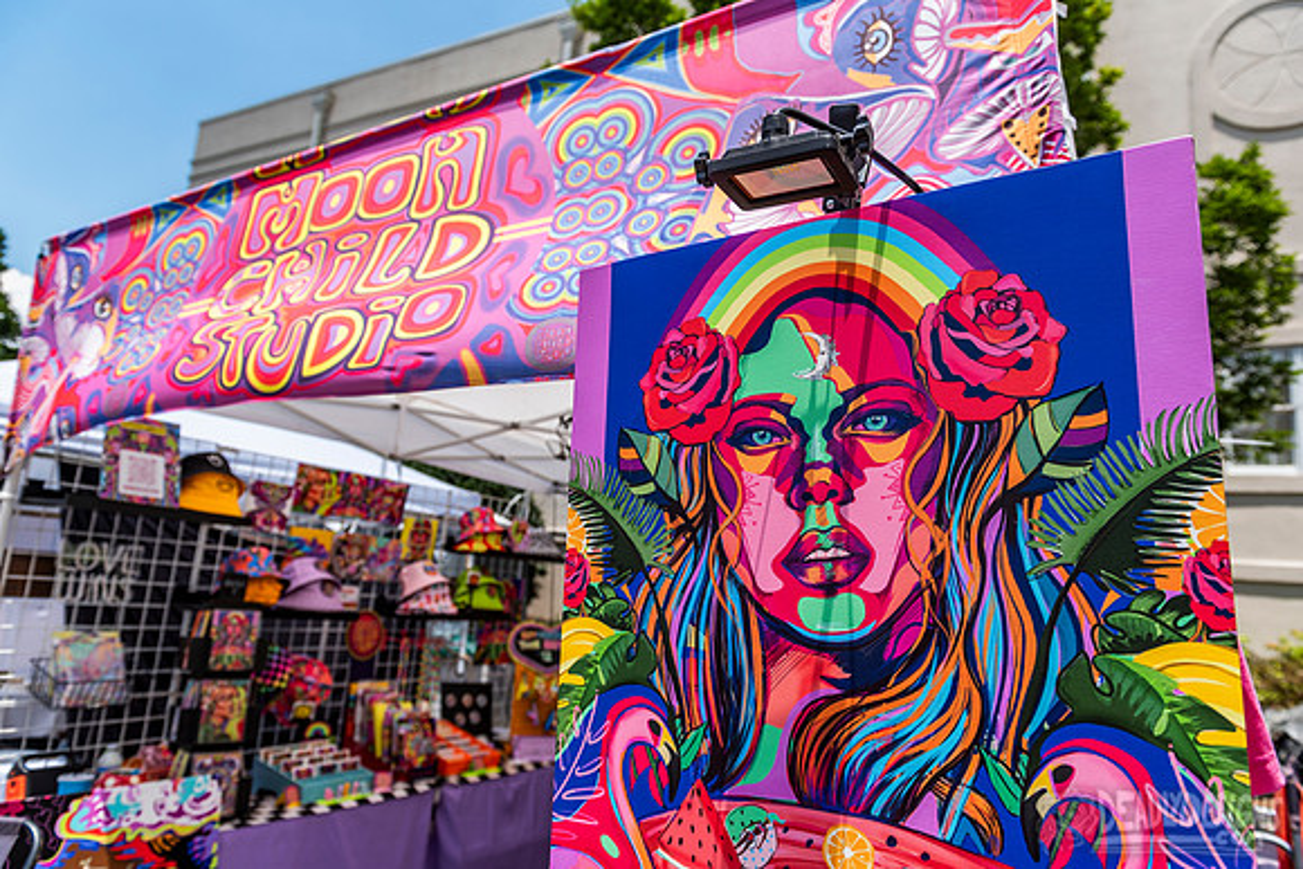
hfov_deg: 73.7
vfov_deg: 53.2
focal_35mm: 24
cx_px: 652
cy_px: 434
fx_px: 869
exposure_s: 1/1250
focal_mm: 24
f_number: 4
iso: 160
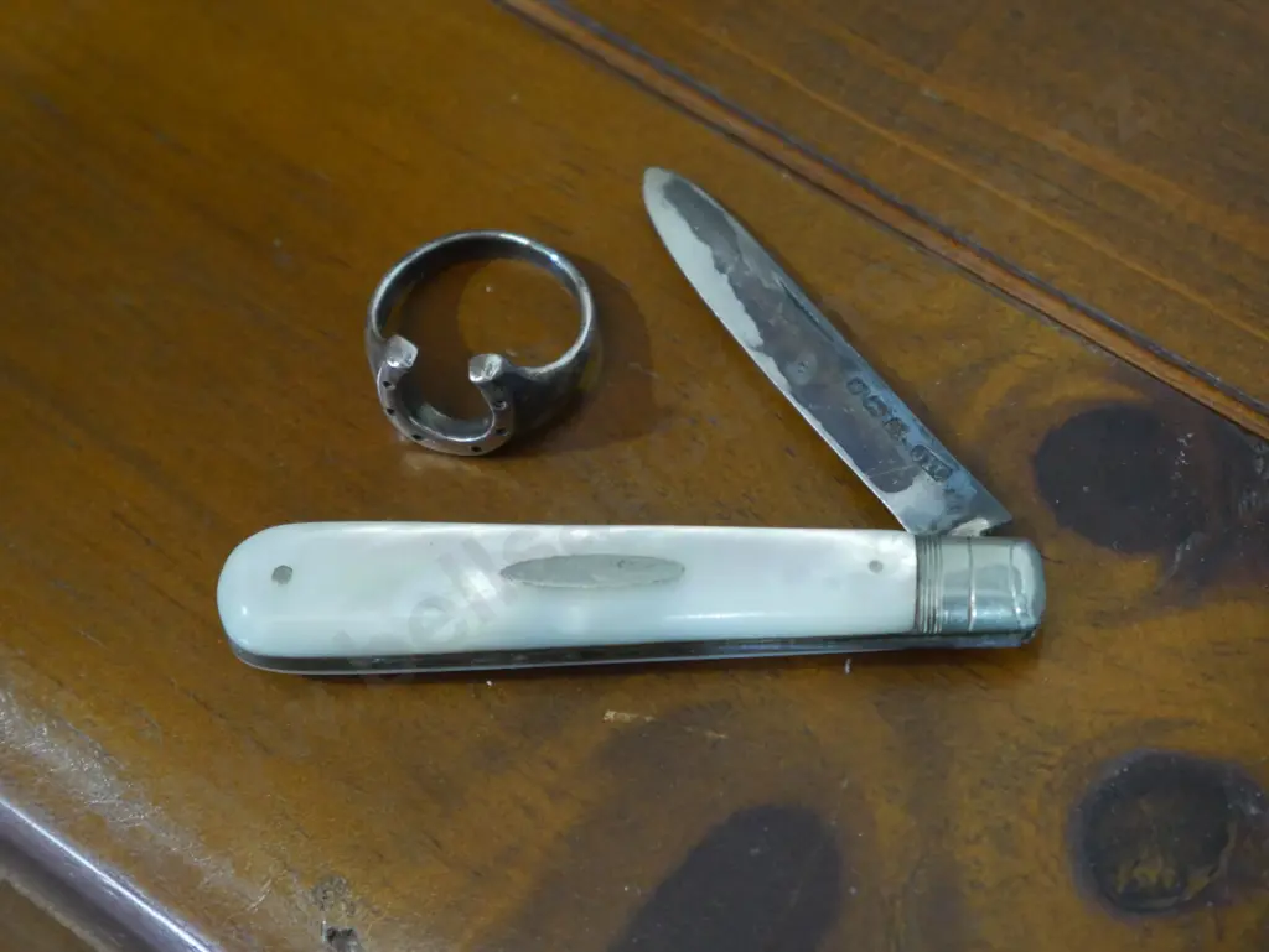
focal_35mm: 84
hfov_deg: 23.3
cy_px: 476
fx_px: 3081
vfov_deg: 17.6
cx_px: 634
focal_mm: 42
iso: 3200
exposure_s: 1/100
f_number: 5.6
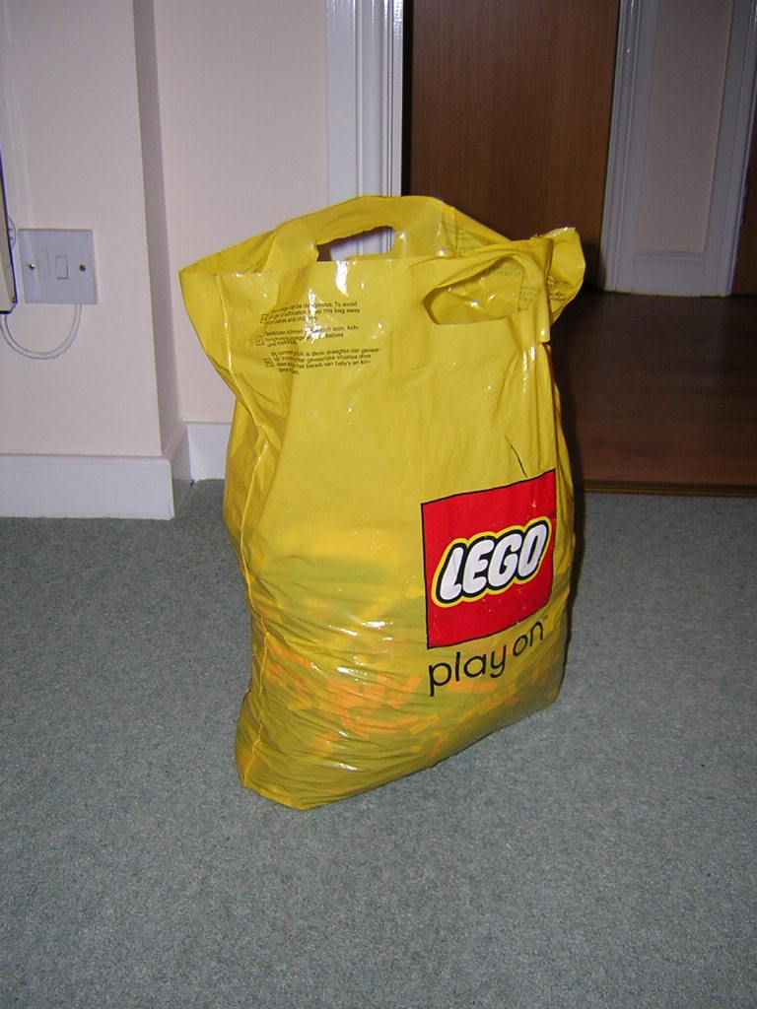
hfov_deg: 39.7
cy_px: 504
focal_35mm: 36
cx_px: 378
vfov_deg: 51.4
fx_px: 1050
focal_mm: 4.7
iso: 100
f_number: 2.6
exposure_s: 1/60.1
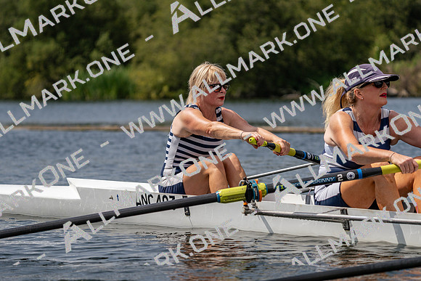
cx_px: 210
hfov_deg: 10.3
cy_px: 140
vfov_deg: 6.9
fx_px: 2339
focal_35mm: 200
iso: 125
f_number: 5.6
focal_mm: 200
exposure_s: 1/1600
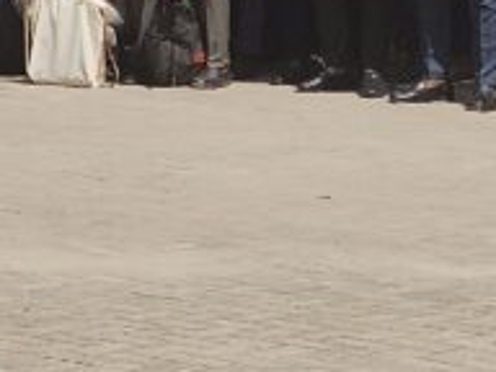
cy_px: -447
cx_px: -641
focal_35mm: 267
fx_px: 3826
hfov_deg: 7.0
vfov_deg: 5.4
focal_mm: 5.56
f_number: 1.88
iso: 50
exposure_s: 1/1190
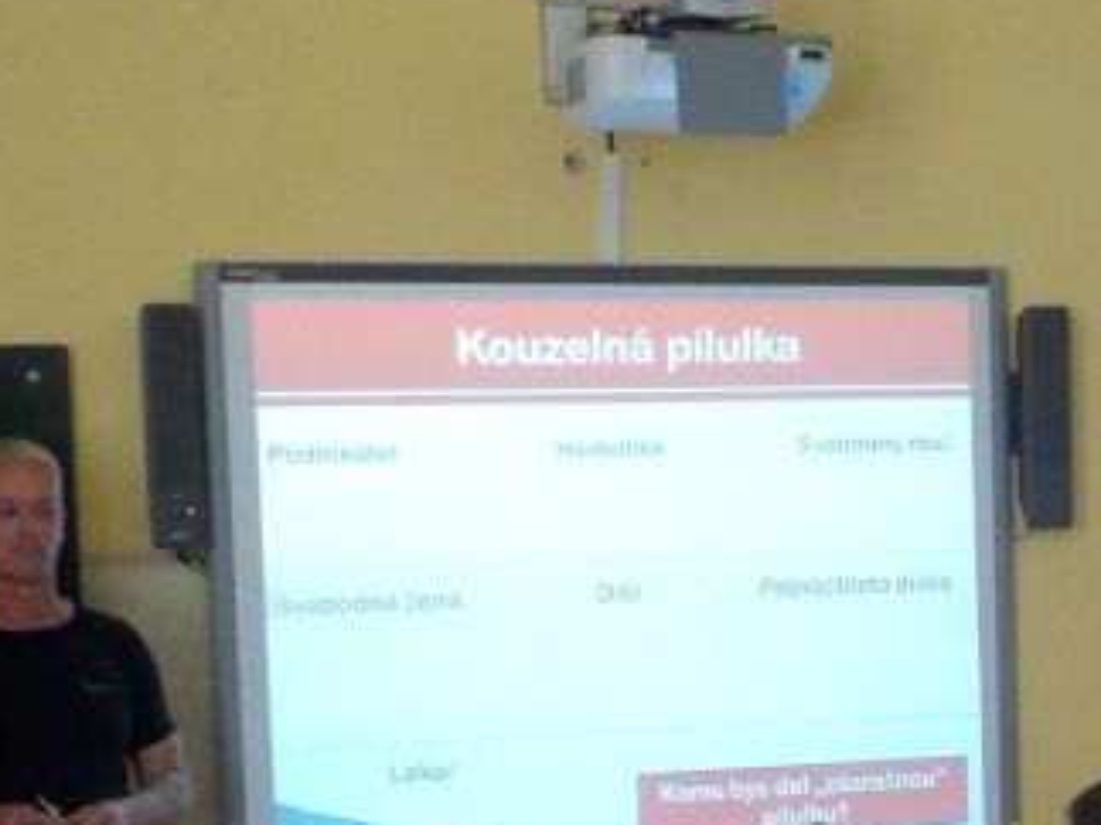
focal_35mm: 93
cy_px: 955
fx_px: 2957
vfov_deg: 15.4
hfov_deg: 20.9
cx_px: 845
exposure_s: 1/50
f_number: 3.3
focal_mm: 4.1
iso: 280
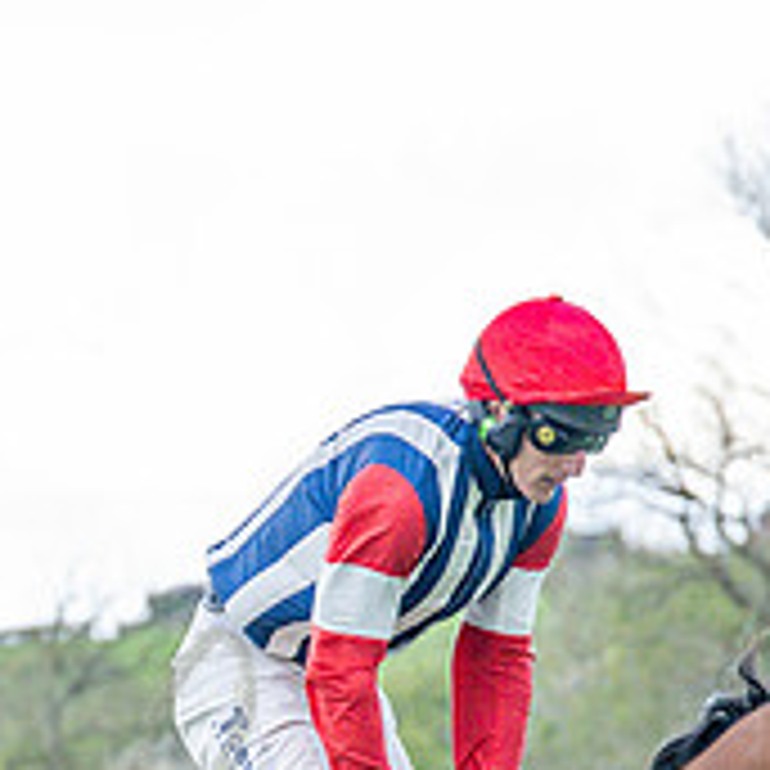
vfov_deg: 5.0
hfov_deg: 5.0
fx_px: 8859
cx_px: 515
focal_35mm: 352
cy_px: 941
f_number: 2.8
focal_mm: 70
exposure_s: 1/1000
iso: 400
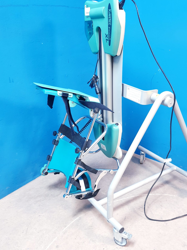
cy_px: 128
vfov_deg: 56.8
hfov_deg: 44.1
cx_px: 105
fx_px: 230
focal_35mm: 32
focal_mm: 4.3
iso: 250
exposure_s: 1/20
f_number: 2.4
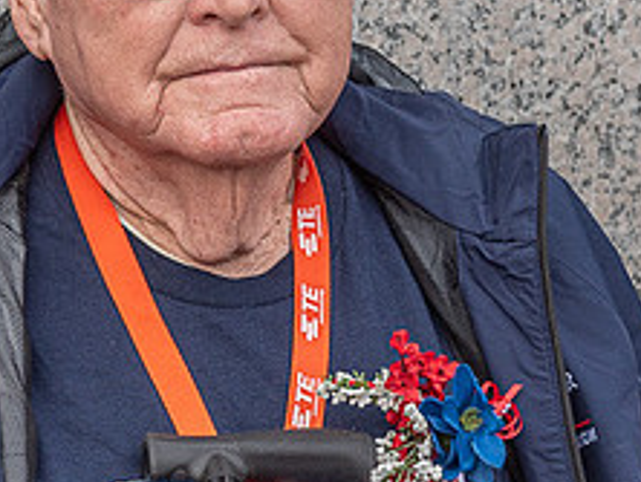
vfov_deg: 5.5
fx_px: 4987
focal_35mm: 269
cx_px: 190
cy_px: 39
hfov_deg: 7.3
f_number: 6.3
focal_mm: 75
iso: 500
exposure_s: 1/640
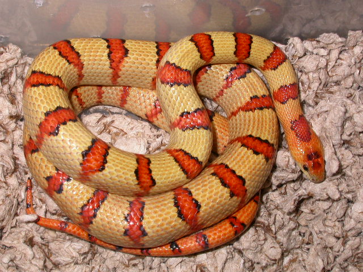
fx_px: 640
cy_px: 136
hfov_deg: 31.7
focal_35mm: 61
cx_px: 182
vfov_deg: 24.0
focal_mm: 12.7
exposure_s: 1/60
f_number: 6.3
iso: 100
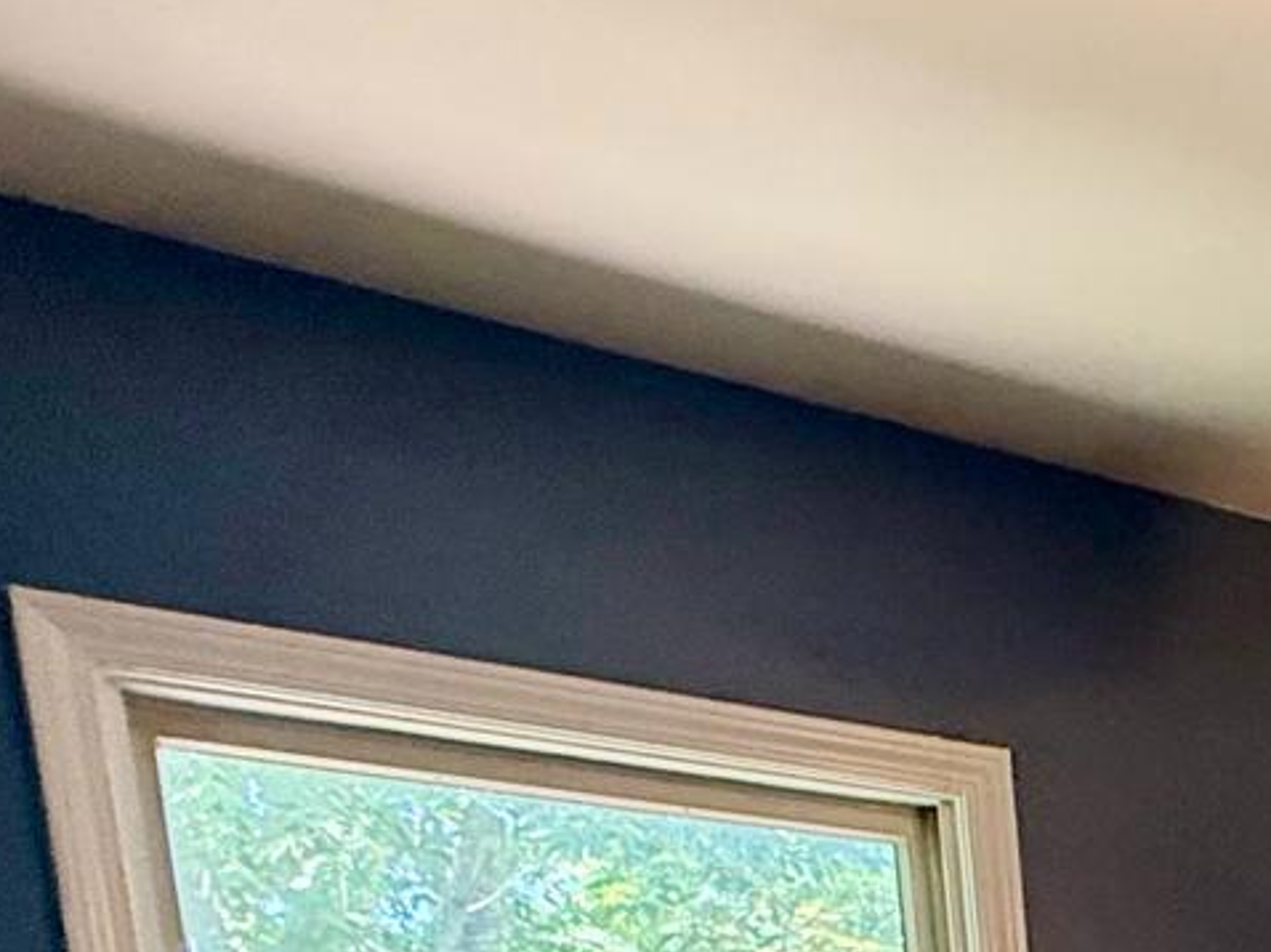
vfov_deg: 18.8
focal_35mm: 60
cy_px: 1721
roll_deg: +0.3
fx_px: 2202
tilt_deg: -10.5
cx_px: 1986
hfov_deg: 24.1
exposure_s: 1/60
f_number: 2.2
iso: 400
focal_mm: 2.22
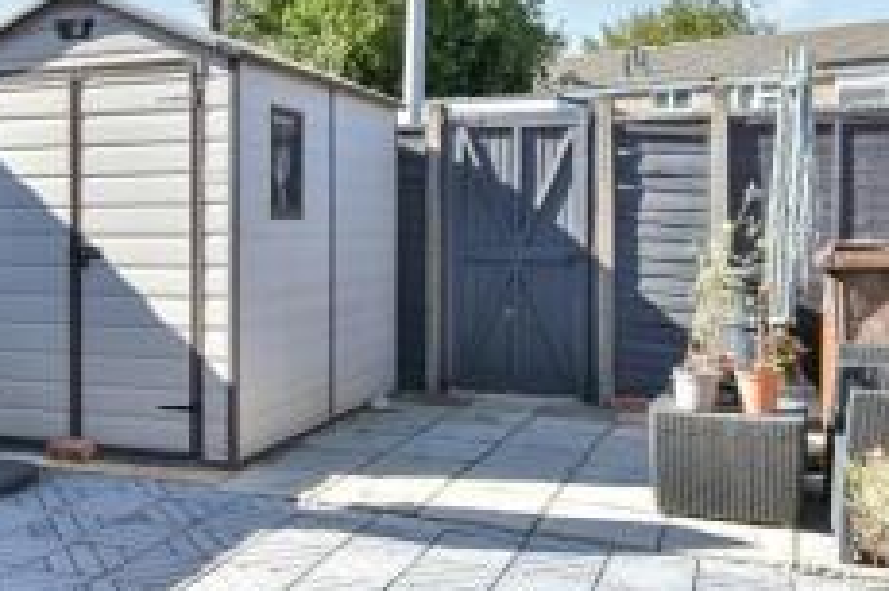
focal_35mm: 31
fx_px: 765
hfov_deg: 59.7
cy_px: 214
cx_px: 344
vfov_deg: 41.9
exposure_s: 1/125
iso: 160
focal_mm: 10
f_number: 8
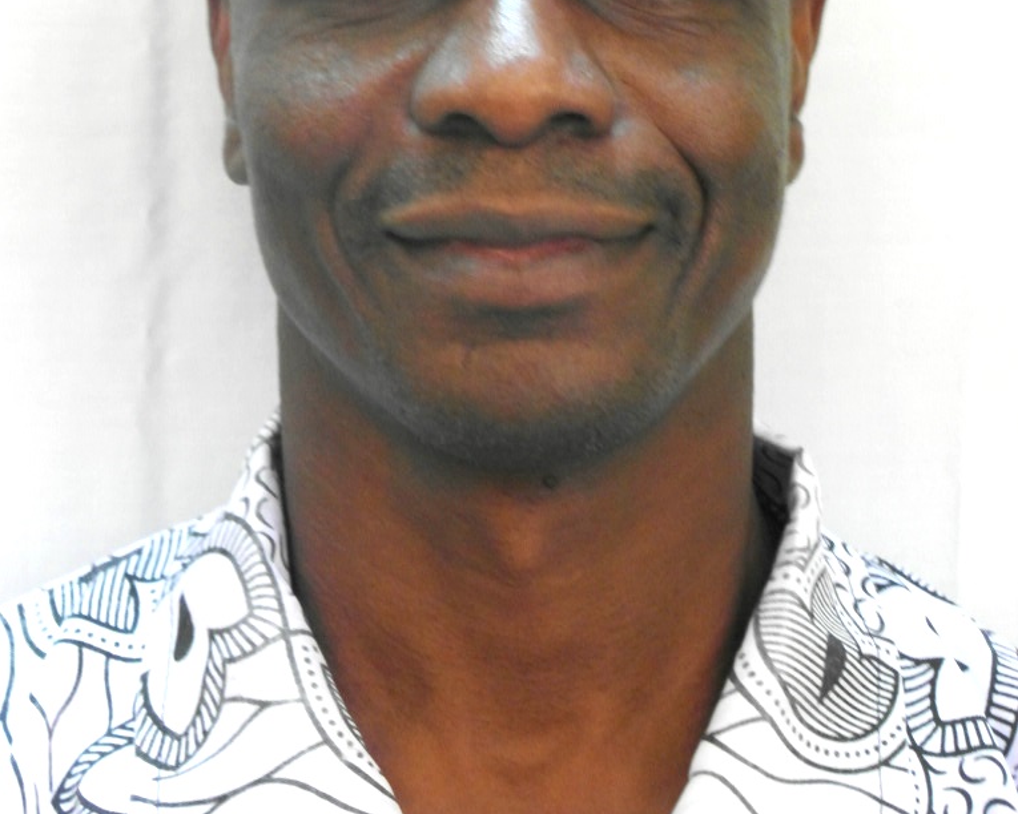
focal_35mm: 149
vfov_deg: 10.3
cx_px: 508
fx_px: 4489
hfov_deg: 12.9
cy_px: 136
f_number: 4
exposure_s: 1/8
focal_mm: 20.3
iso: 400
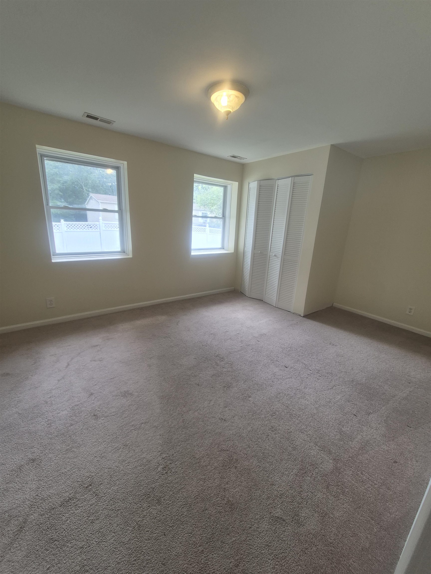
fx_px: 216
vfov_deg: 106.2
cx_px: 216
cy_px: 287
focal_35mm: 13
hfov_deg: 89.9
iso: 50
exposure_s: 1/60
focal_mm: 1.74
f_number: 2.2
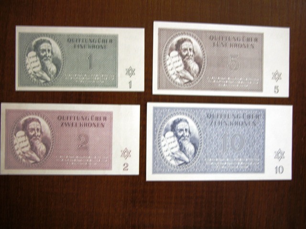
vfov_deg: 29.1
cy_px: 114
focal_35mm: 50
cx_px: 153
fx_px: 442
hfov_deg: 38.2
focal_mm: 12.7
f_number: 3
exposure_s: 1/22.4
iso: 100
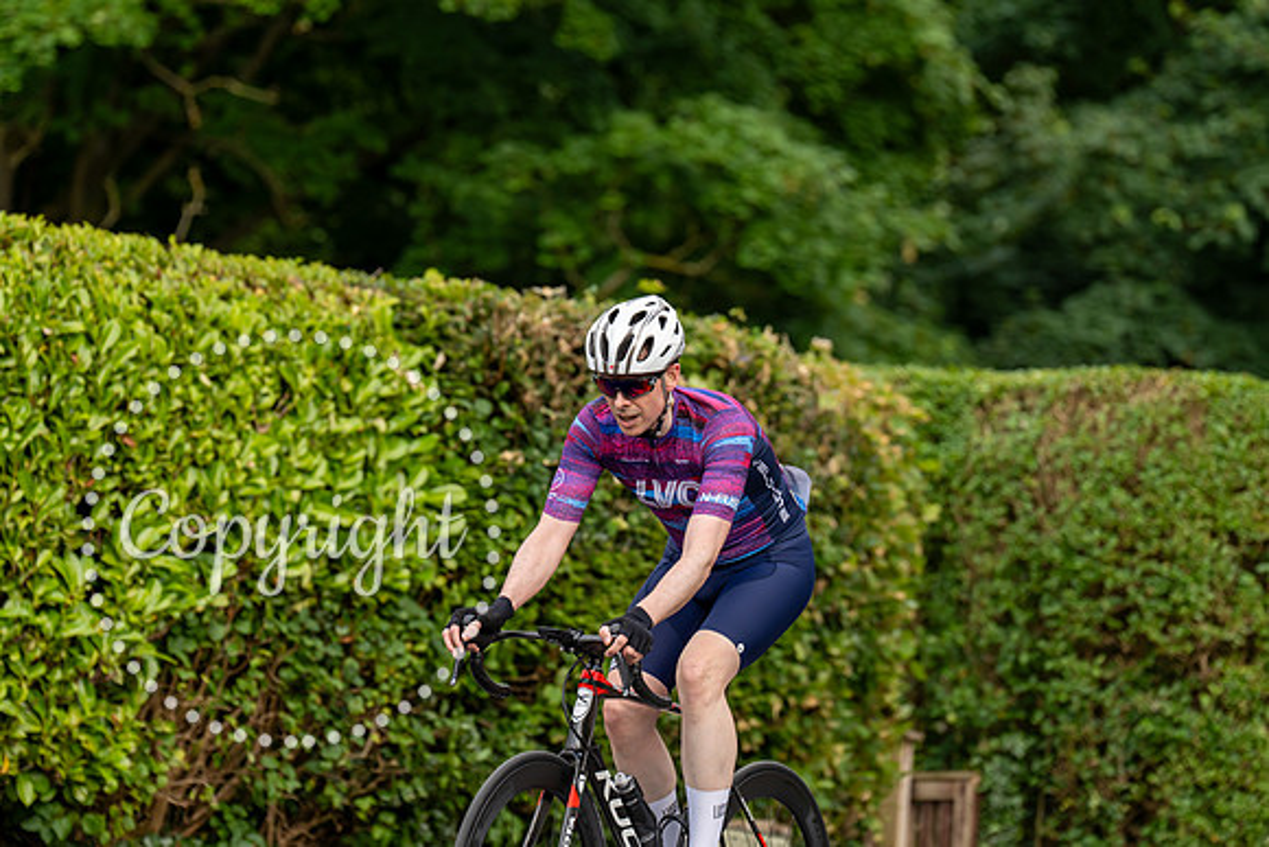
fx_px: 6205
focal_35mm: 176
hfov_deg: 11.7
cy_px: 424
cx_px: 634
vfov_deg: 7.8
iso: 400
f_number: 4
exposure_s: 1/800
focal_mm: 176
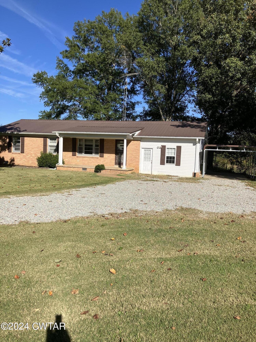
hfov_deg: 49.7
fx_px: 276
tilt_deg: +1.8
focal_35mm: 28
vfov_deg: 63.4
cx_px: 128
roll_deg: -3.2
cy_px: 171
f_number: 1.8
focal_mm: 3.99
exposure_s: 1/2315
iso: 32
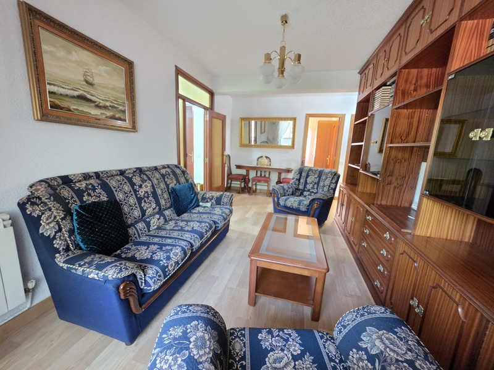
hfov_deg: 106.2
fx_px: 186
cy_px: 185
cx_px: 247
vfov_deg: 89.9
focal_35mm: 13
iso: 1600
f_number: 1.9
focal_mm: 2.2
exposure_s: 1/25
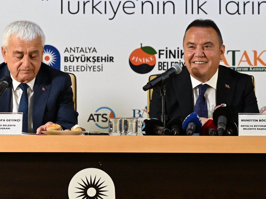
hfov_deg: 9.5
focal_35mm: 208
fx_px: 1598
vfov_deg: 7.1
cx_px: 185
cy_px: 69
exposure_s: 1/320
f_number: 4.5
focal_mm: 98
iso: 8000
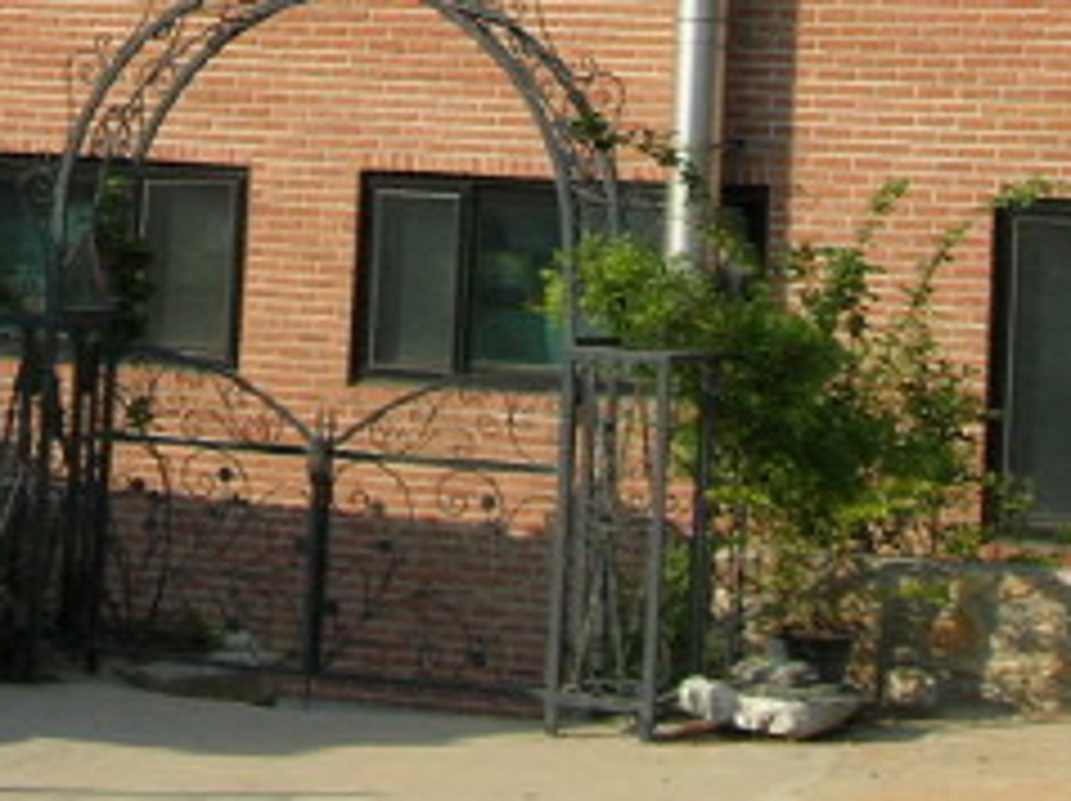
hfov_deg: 15.2
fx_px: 3956
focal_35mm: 128
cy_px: -378
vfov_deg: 11.1
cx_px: 94
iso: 64
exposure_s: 1/399
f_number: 4.8
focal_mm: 7.8
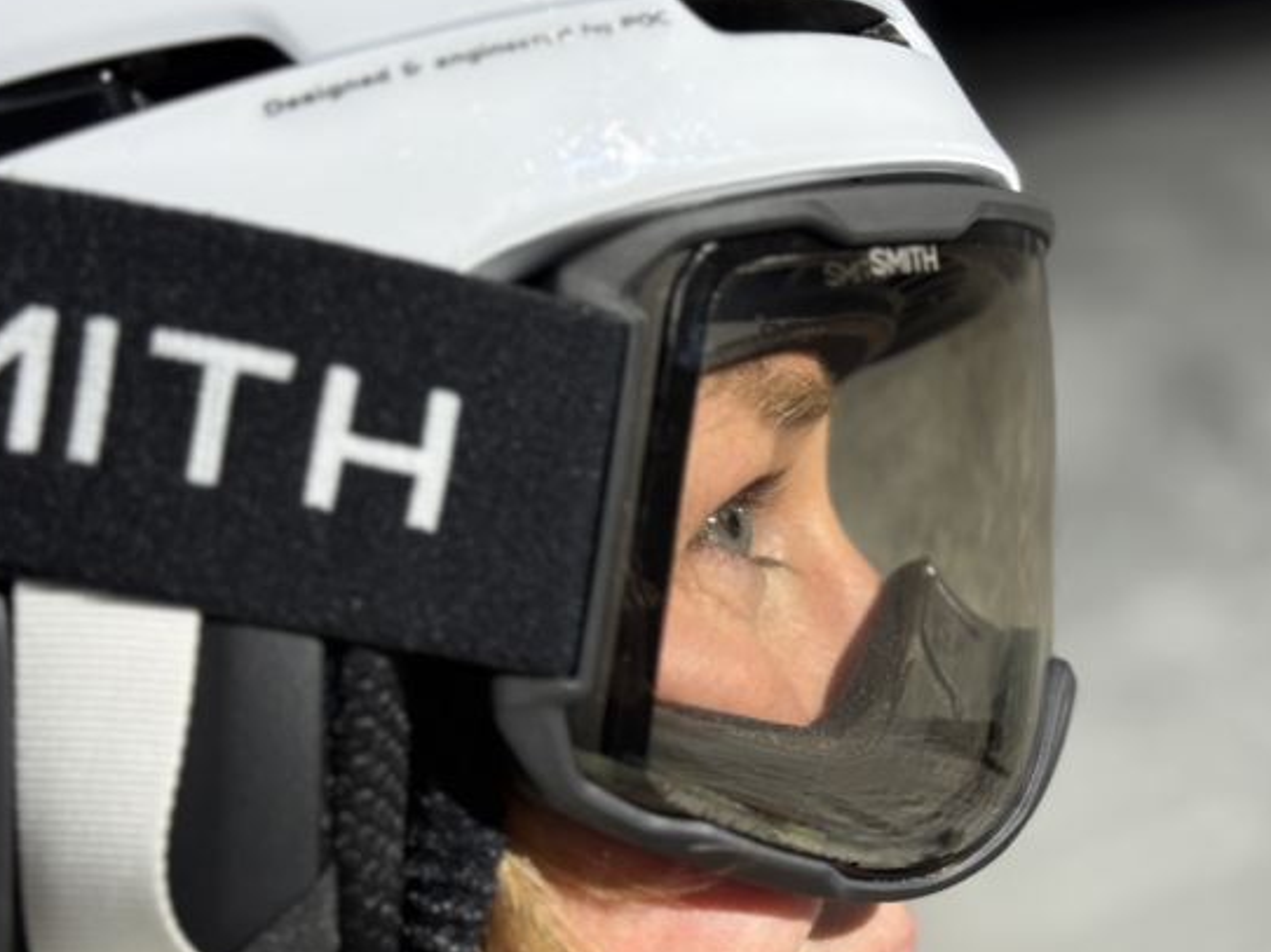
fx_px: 2275
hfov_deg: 31.2
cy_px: 583
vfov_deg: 23.6
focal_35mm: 62
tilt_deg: +4.8
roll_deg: +3.3
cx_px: 713
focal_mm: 6.76
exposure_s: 1/60
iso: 125
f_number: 1.78
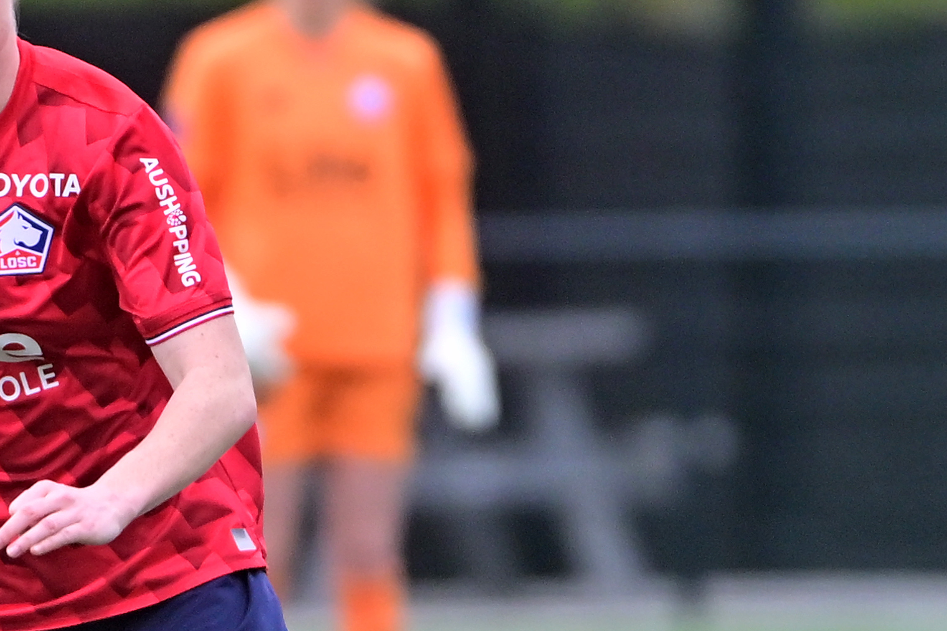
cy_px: 600
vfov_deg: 1.4
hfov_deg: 2.0
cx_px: -166
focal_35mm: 1014
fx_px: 26670
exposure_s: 1/1600
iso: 1250
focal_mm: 380
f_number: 4.5
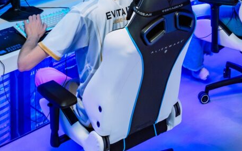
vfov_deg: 15.2
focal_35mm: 83
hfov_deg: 24.1
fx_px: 547
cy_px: -30
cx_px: 230
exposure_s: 1/60
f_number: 2.8
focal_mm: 24
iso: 800
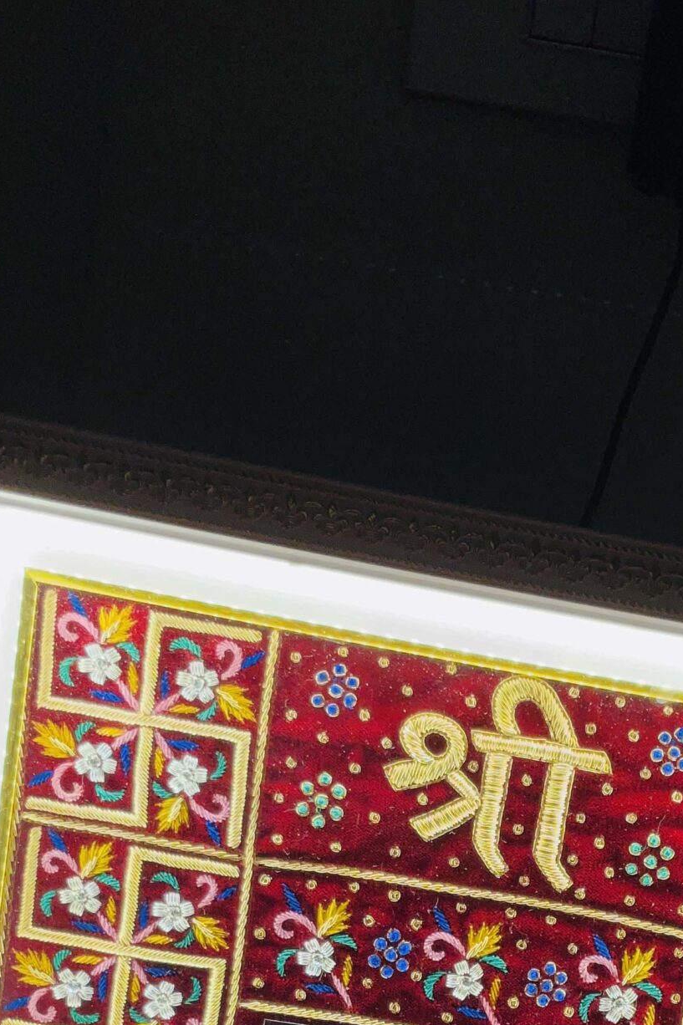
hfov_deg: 21.4
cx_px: 486
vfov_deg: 30.1
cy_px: 976
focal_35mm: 63
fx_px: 1793
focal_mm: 3
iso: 25
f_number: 1.8
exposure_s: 1/100
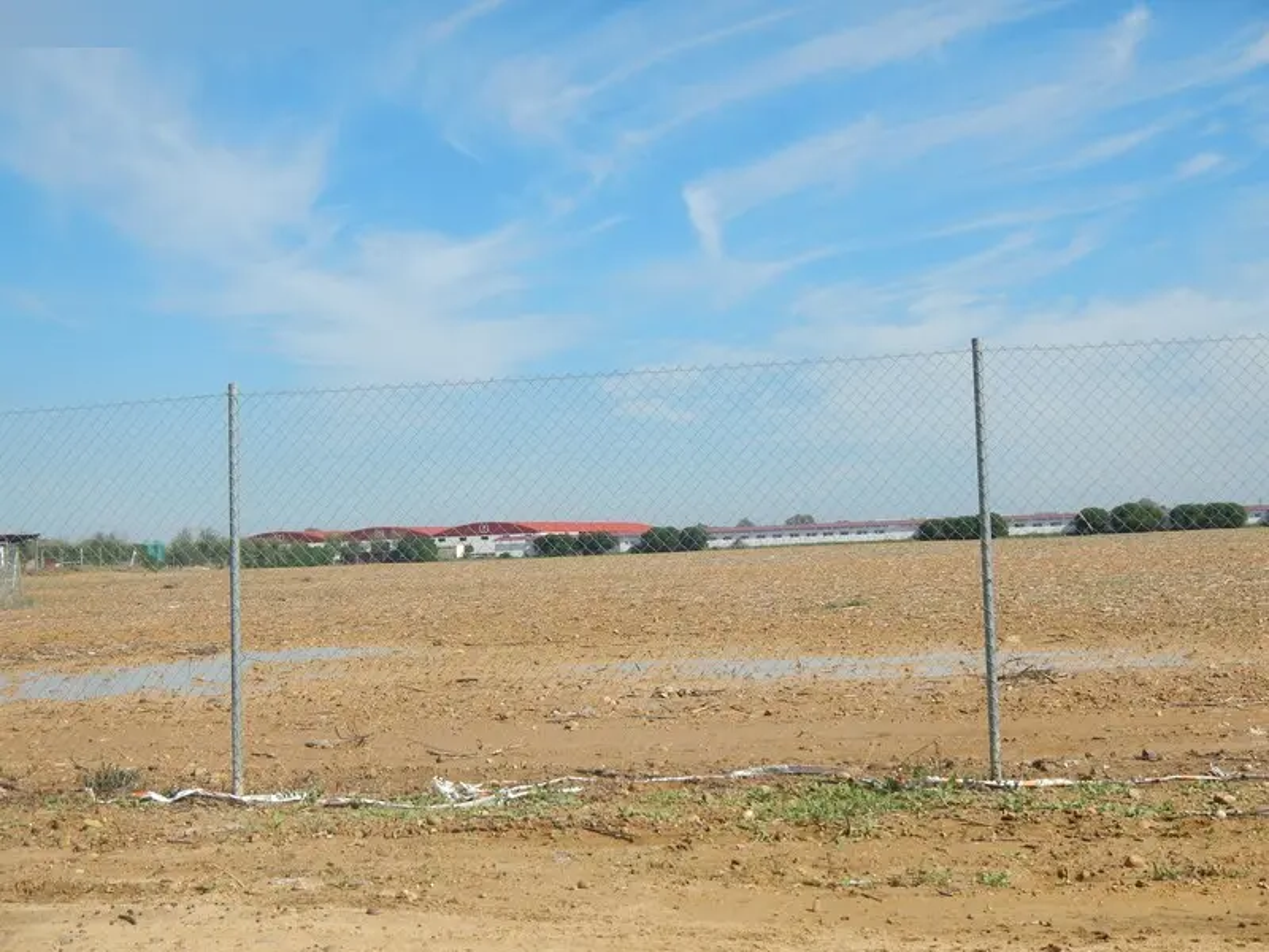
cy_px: 476
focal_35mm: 47
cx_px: 634
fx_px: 1723
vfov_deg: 30.9
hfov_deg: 40.4
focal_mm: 8.4
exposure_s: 1/1000
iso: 125
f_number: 4.1
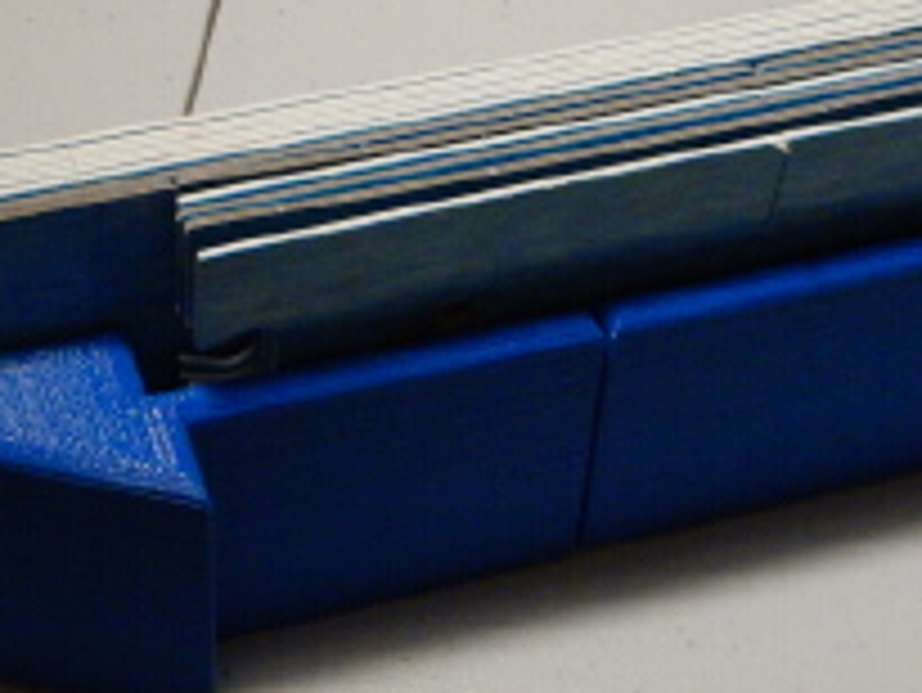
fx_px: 2558
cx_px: 385
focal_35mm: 96
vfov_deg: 15.4
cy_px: 333
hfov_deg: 20.4
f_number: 4.2
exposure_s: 1/20
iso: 200
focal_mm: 6.6
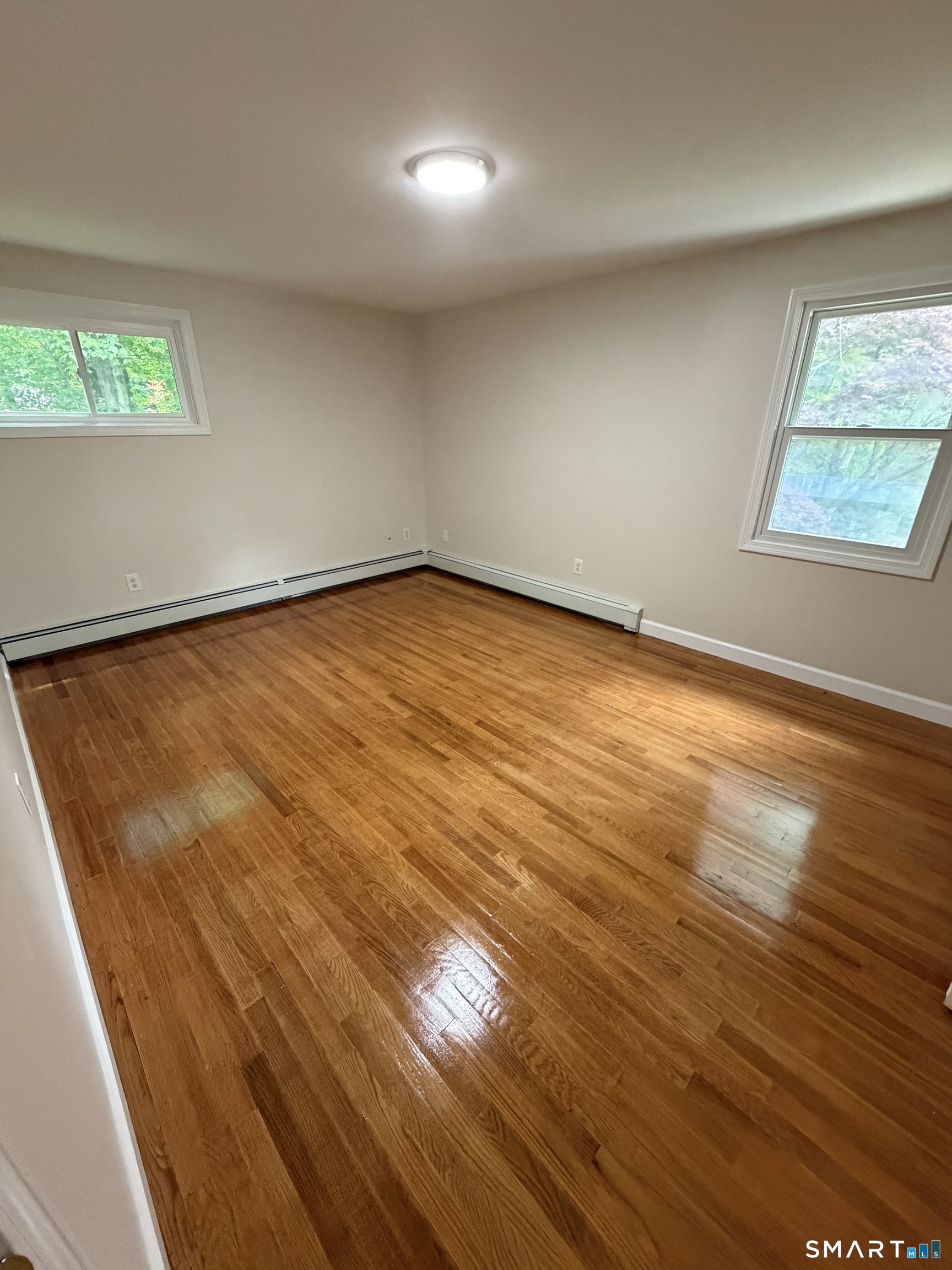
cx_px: 476
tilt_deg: -21.9
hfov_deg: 85.7
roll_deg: -0.3
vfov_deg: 102.1
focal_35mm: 14
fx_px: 513
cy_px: 635
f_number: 2.2
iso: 640
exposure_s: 1/60
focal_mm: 2.22
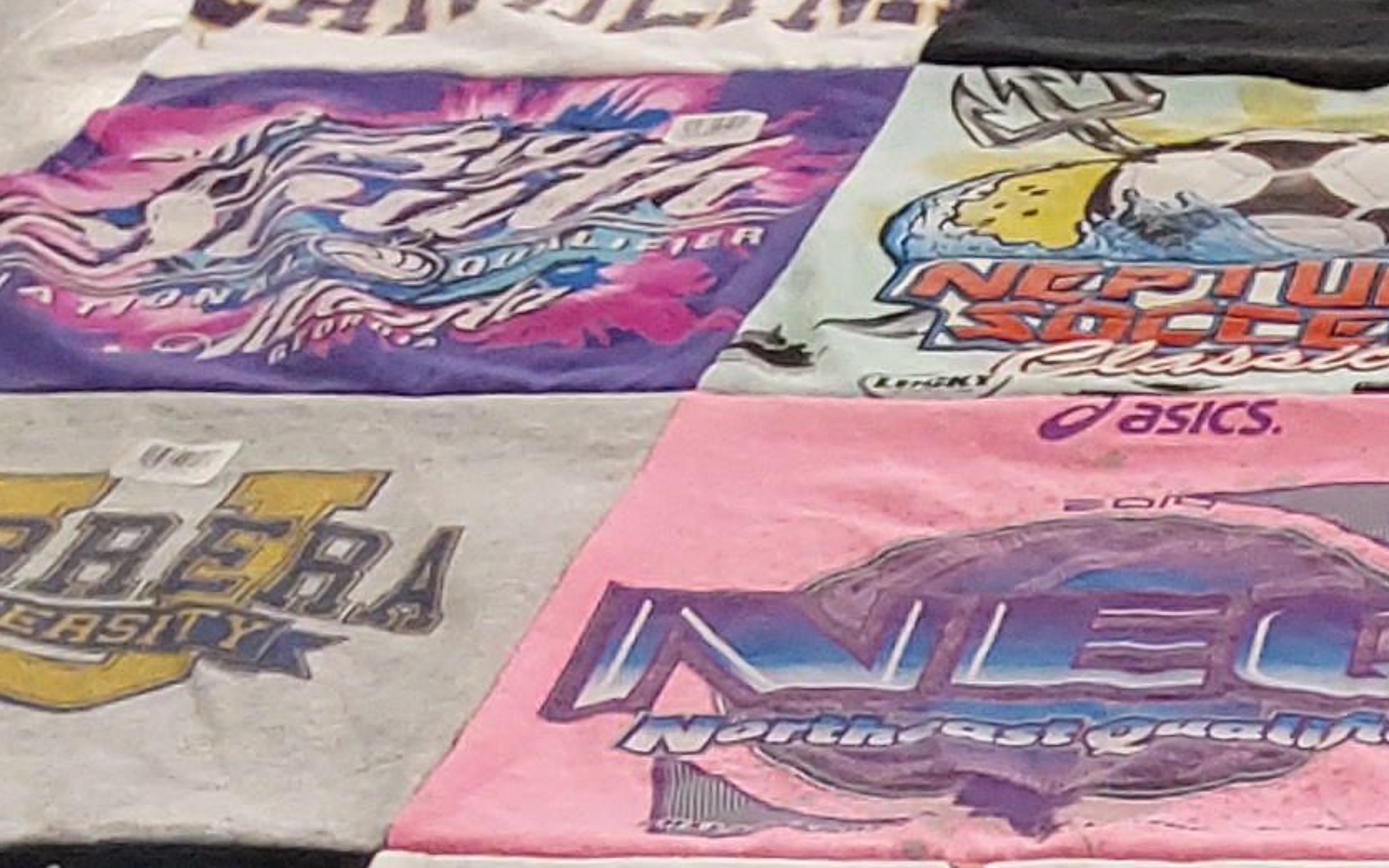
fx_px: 4391
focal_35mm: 116
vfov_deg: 10.2
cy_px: 1896
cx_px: 2199
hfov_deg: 16.1
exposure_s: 1/50
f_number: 1.9
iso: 100
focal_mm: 2.91
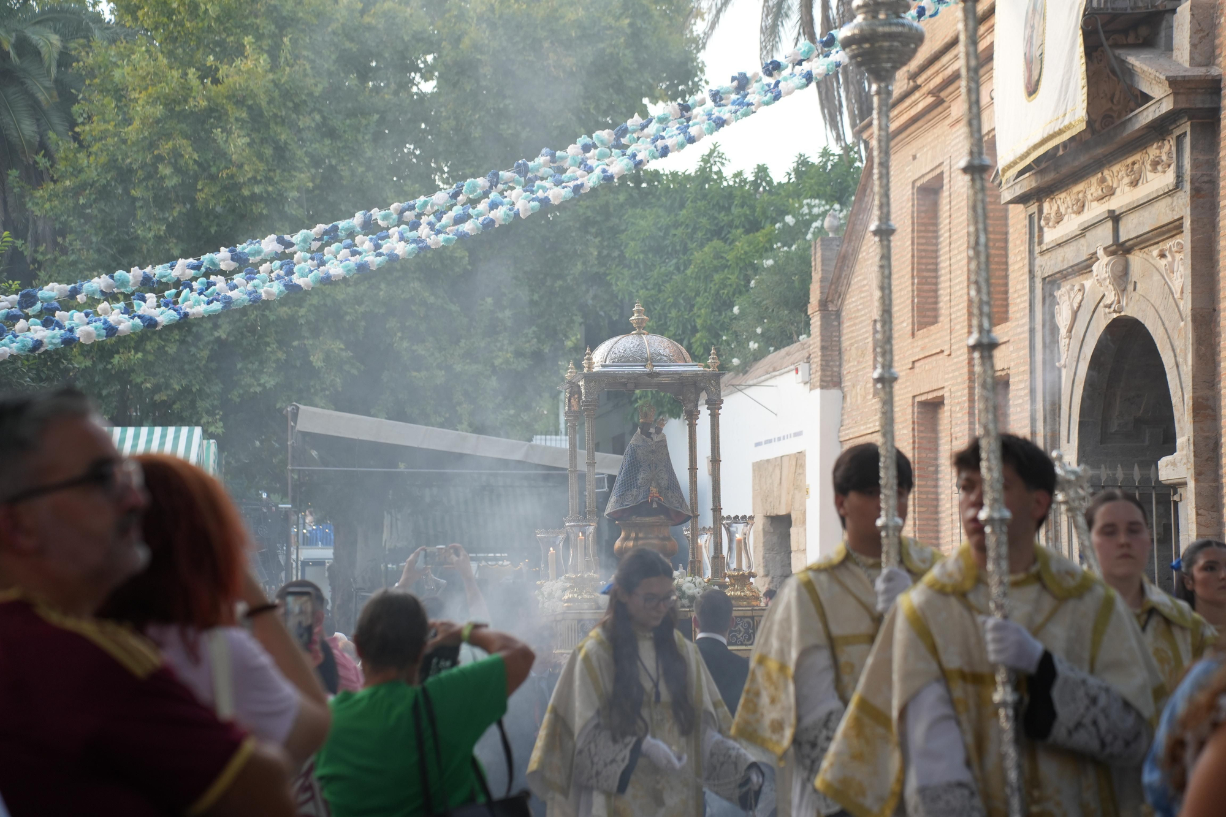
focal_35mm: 75
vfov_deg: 18.2
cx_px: 613
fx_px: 2554
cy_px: 408
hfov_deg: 27.0
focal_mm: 75
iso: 640
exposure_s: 1/250
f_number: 4
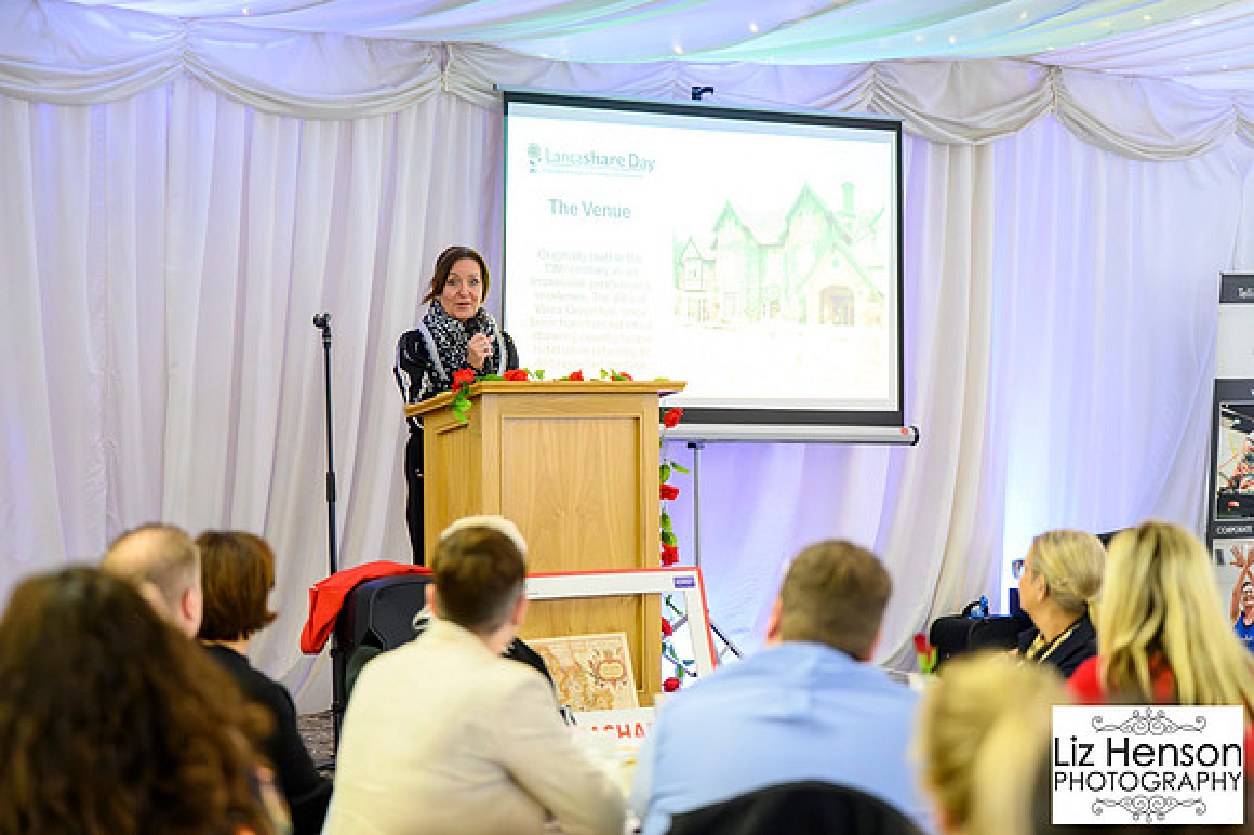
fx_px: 3168
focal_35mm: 91
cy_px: 418
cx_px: 627
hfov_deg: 22.4
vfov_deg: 15.0
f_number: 2.8
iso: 12800
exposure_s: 1/200
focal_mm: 91
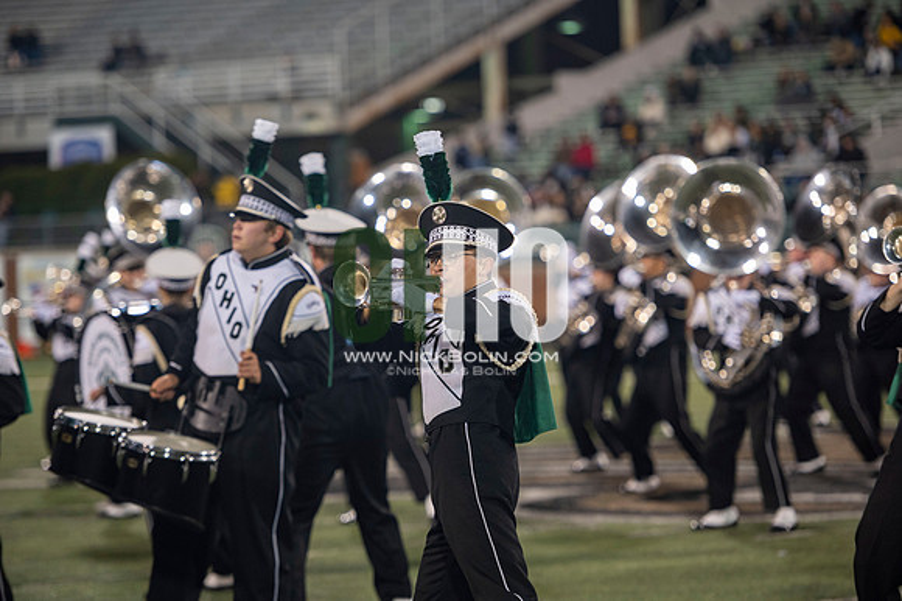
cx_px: 451
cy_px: 300
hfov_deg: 12.8
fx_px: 4006
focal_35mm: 160
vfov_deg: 8.6
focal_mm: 160
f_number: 2.8
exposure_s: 1/500
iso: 1000
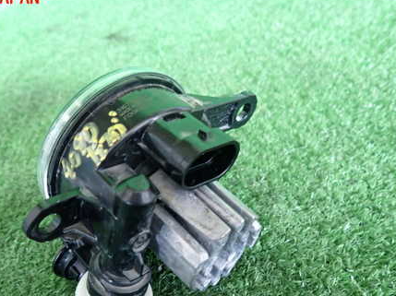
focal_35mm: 35
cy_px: 194
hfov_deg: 52.1
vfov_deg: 40.2
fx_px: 400
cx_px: 149
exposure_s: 1/30
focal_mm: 4.5
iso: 500
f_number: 2
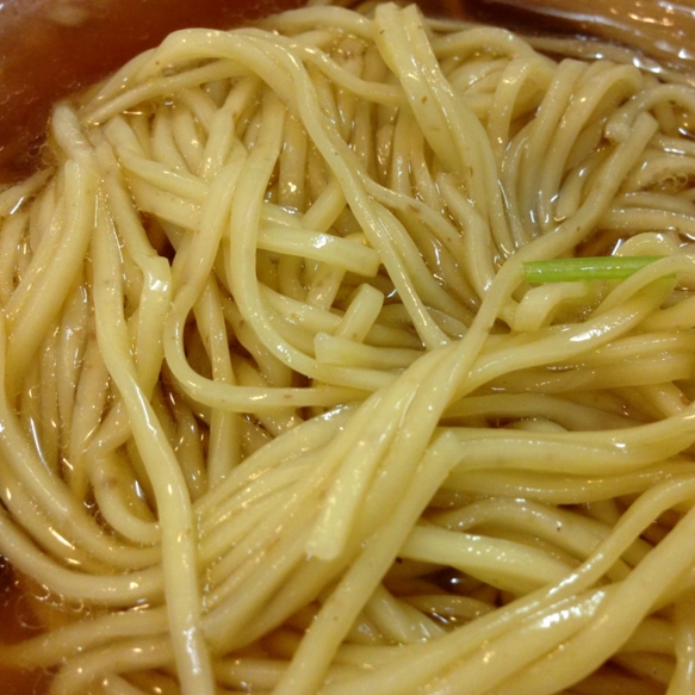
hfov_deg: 41.8
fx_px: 909
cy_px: 349
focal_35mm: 40
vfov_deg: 41.9
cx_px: 389
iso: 160
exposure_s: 1/20
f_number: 2.4
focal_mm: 4.12
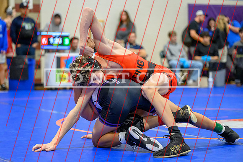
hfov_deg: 19.3
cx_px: 113
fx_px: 715
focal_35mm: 106
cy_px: 85
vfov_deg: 12.9
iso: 7200
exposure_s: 1/640
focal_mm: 98
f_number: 2.8
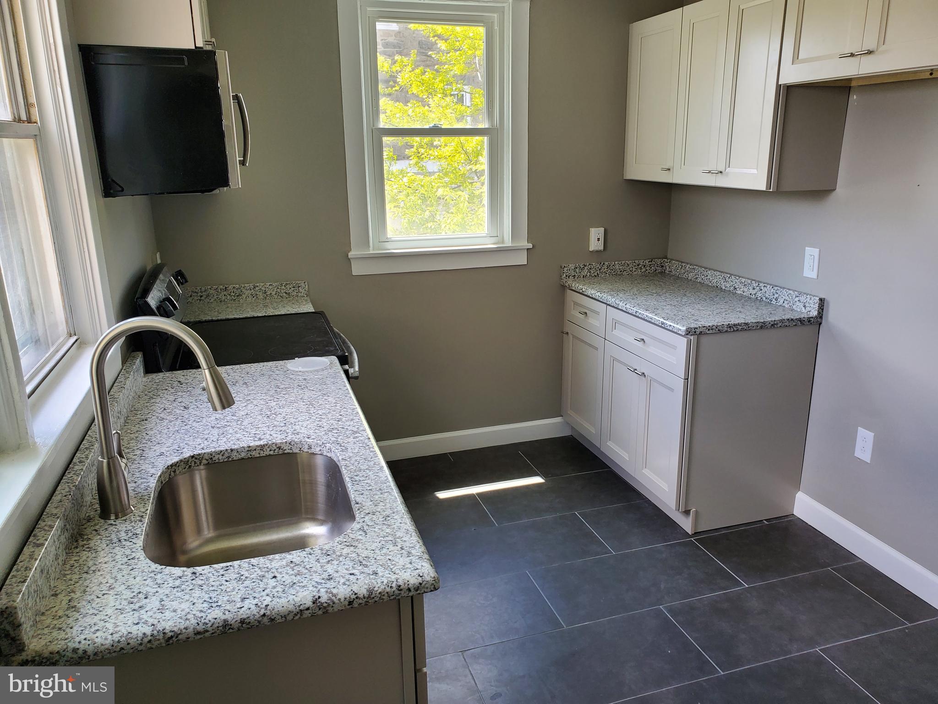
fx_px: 705
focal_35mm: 26
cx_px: 469
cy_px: 352
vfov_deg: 53.1
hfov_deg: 67.3
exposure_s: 1/99
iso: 125
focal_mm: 4.3
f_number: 2.4
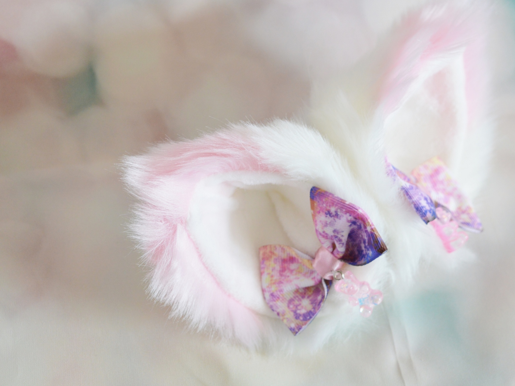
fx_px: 1220
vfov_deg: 18.0
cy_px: 176
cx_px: 325
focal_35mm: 82
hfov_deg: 23.8
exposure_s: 1/125
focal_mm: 40
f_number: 5.6
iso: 400
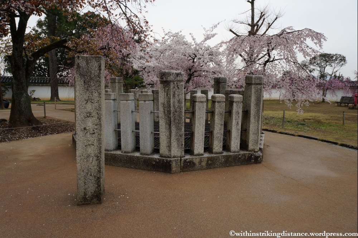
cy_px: 119
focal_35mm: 27
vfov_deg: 47.8
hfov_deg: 67.4
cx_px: 179
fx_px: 268
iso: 200
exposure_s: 1/80
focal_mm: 18
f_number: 8
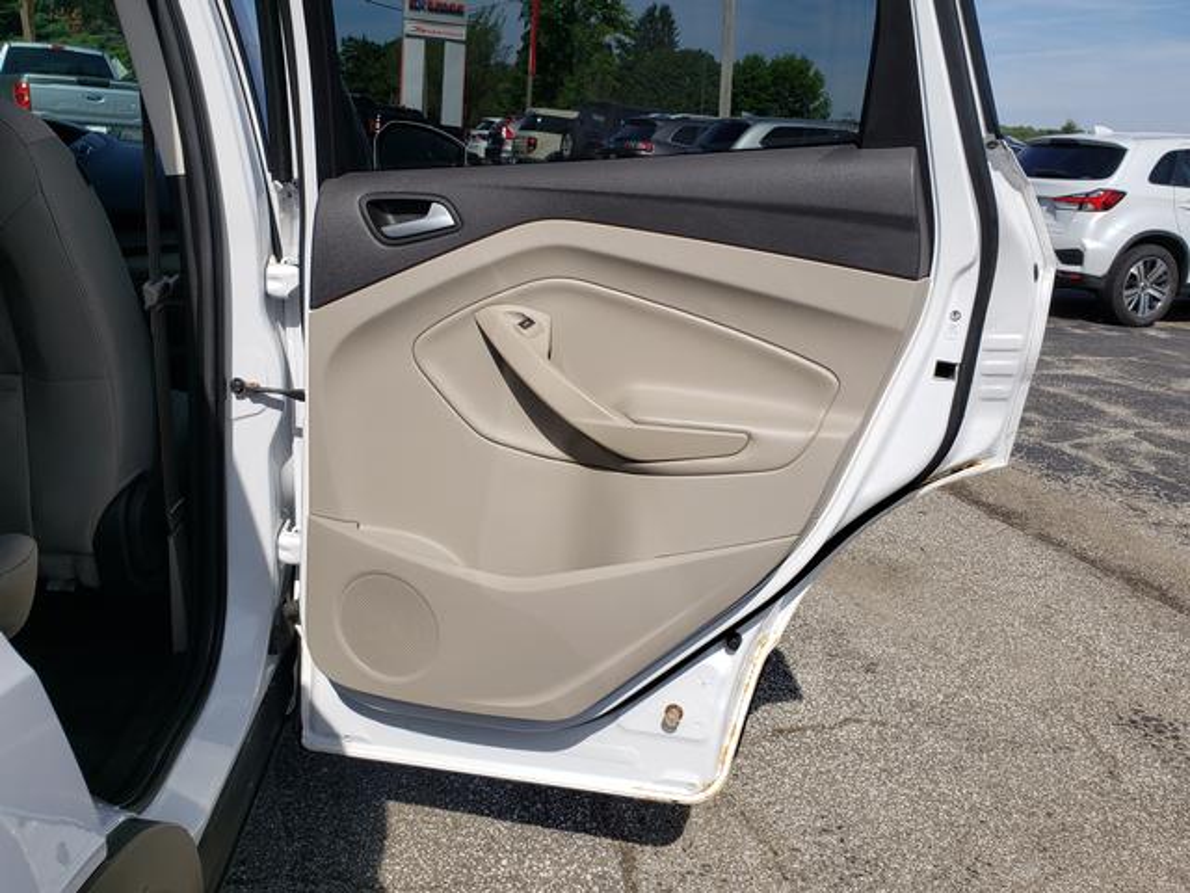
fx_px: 894
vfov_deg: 53.1
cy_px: 446
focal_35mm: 26
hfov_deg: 67.3
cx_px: 595
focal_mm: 4.3
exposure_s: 1/2111
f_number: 2.4
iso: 50
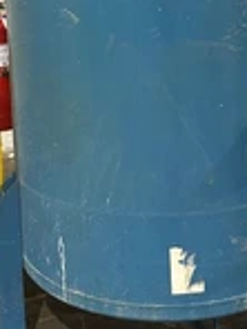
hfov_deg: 22.4
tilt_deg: -5.1
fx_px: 618
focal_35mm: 65
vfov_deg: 28.3
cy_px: 11
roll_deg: +1.5
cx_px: 182
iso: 400
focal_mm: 6.86
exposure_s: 1/60
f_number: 1.78
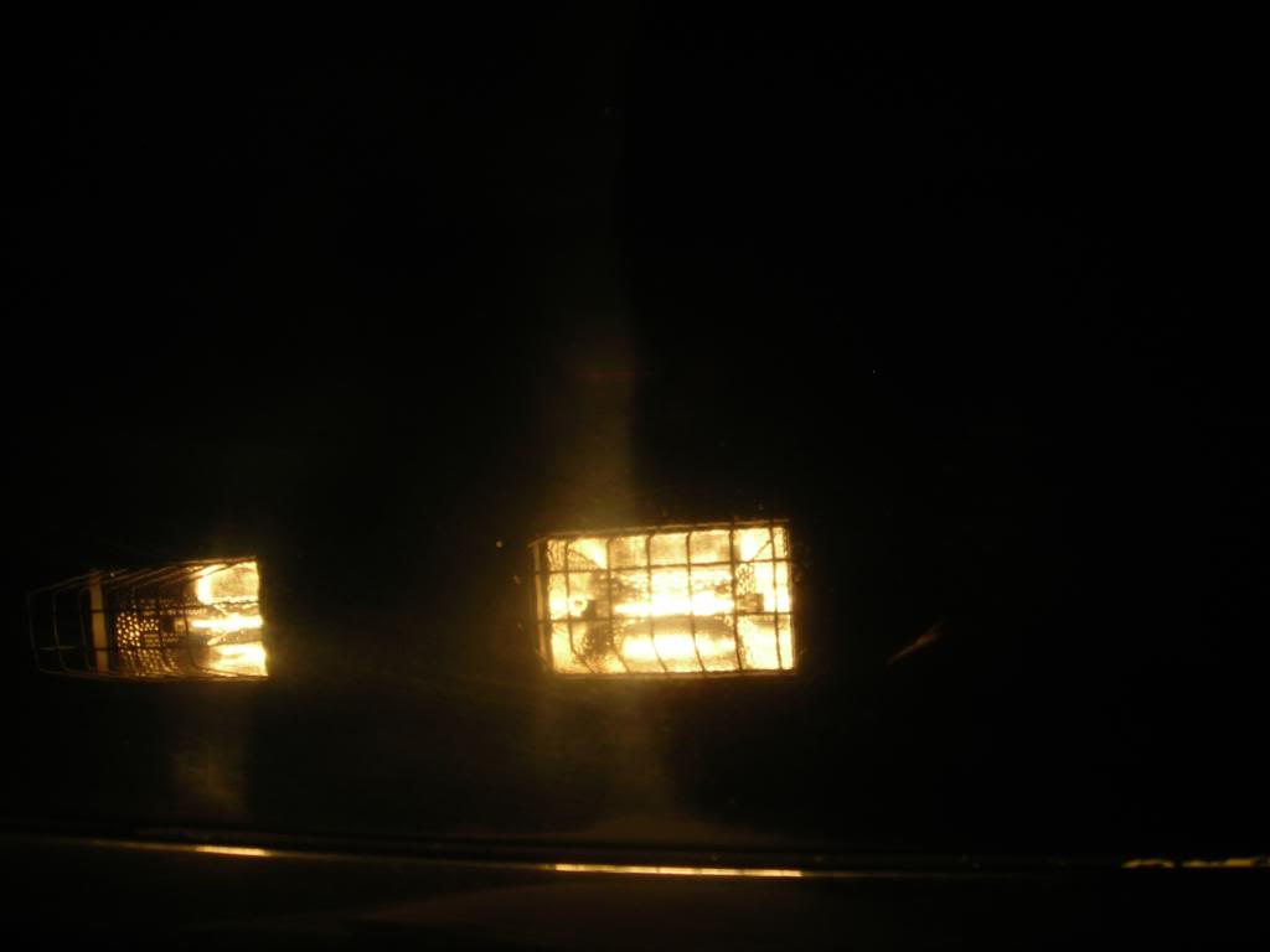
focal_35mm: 38
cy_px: 476
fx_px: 1394
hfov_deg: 49.0
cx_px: 635
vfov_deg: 37.7
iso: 50
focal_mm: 6.3
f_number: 3.2
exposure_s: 1/192
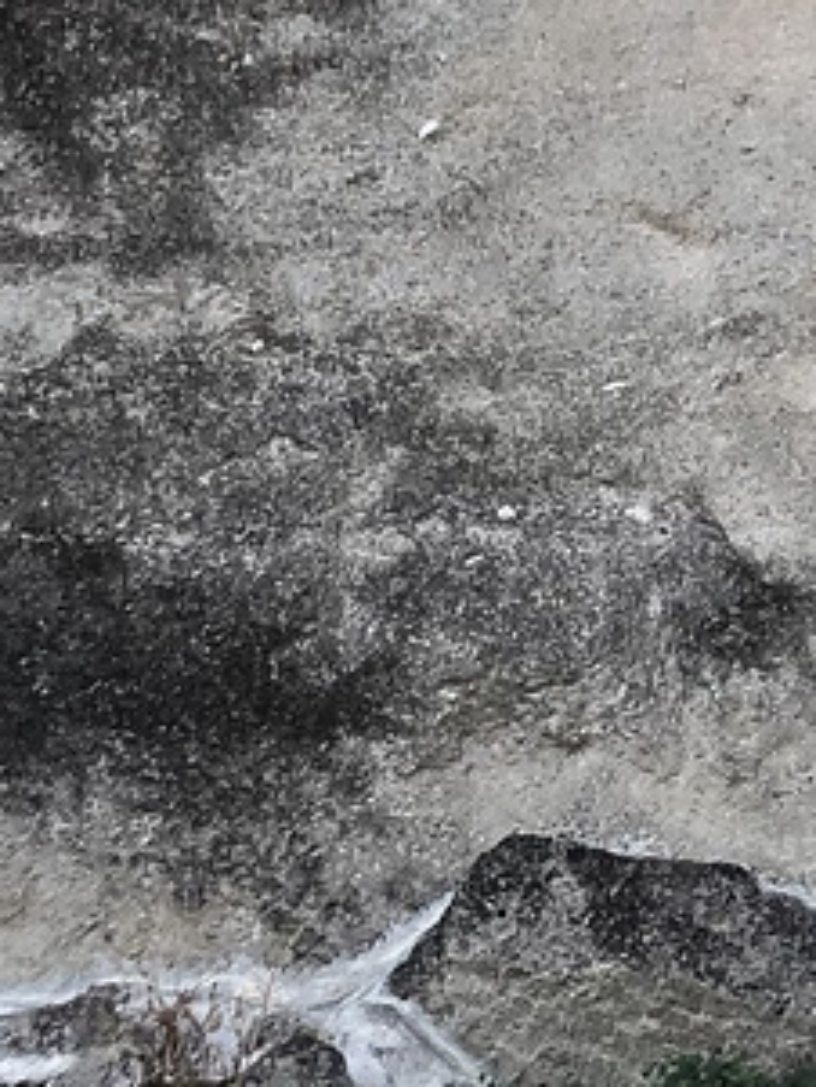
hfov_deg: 9.8
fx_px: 4680
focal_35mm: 149
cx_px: 975
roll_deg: +0.6
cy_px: 444
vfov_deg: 13.2
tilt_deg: +20.3
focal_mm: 4
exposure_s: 1/256
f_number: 1.8
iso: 20
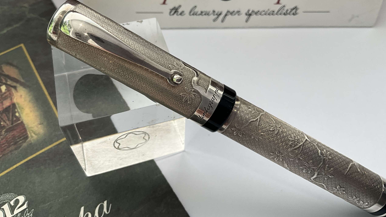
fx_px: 328
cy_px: 85
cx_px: 193
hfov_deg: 61.0
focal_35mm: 32
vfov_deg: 36.5
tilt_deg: -55.6
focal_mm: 3
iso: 32
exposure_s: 1/100
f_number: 1.8
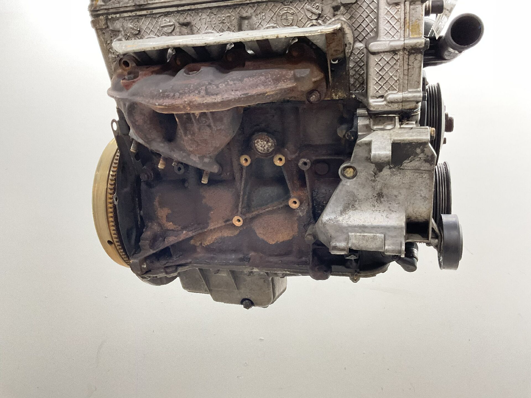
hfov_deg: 61.7
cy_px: 199
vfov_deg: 48.2
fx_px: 445
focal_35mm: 29
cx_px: 266
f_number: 1.8
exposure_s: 1/50
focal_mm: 3
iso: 100
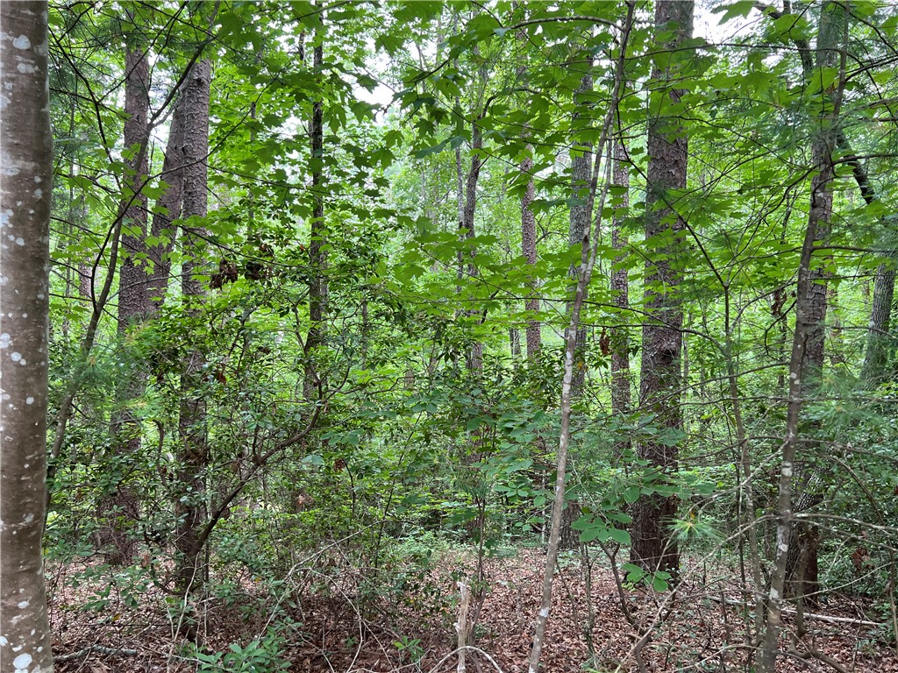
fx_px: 674
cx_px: 449
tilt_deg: -2.2
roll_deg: -1.1
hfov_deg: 67.3
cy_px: 336
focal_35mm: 26
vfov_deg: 53.1
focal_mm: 5.7
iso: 125
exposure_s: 1/121
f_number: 1.5
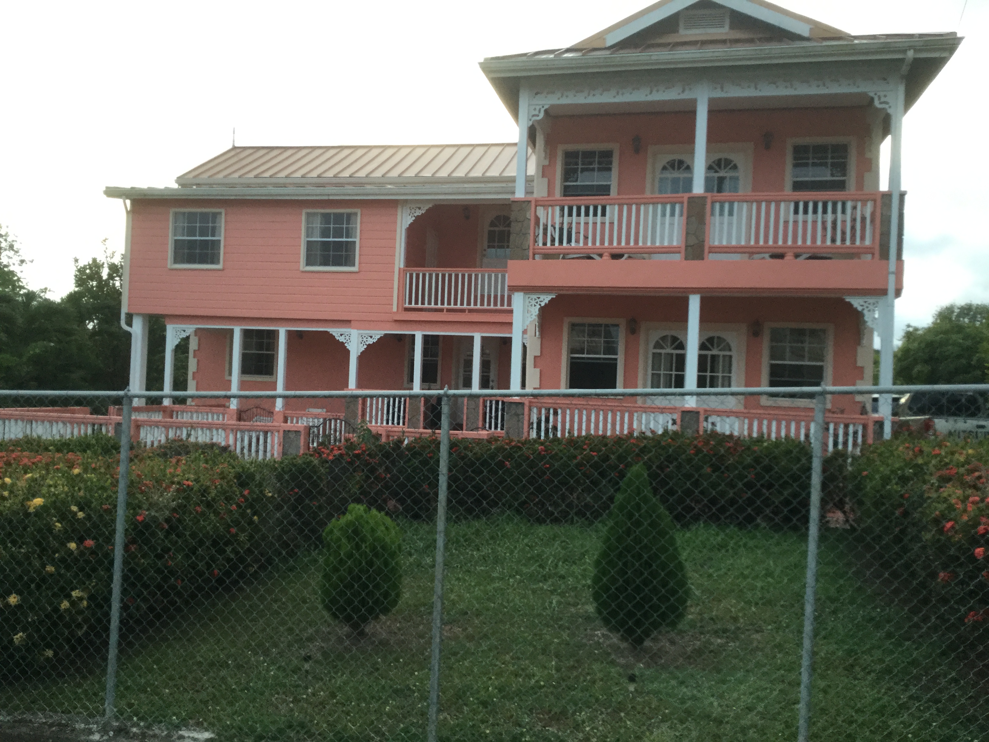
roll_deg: -2.1
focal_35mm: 31
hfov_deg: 58.4
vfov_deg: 45.4
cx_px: 494
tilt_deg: -1.4
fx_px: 886
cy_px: 371
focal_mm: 3.3
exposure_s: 1/33
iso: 40
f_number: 2.4
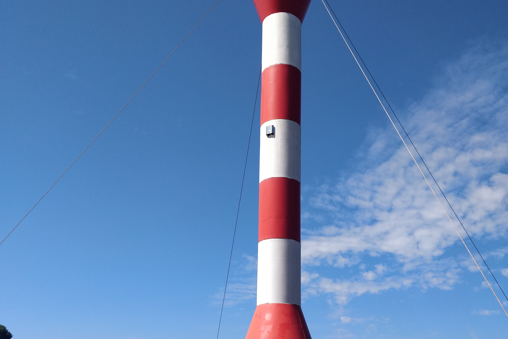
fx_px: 480
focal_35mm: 34
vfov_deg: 38.0
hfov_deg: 55.8
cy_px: 249
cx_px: 252
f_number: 1.7
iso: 125
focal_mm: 4.1
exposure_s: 1/1934
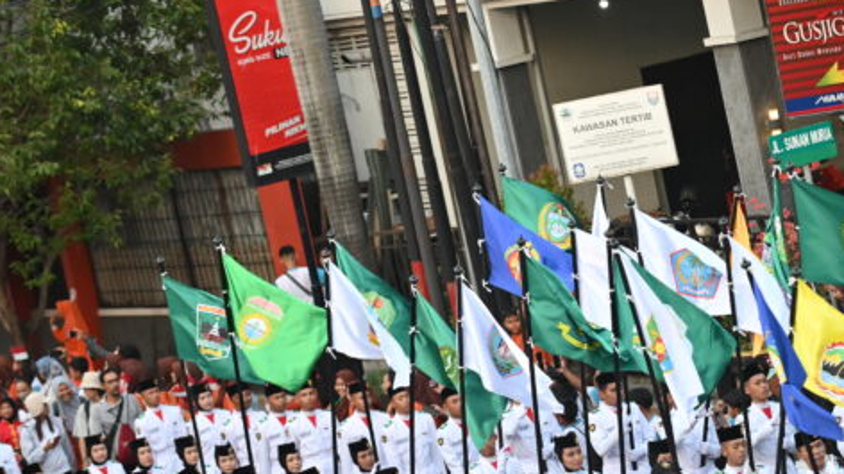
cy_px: 417
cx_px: 504
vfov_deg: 5.8
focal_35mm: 210
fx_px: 4698
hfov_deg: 10.3
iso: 1000
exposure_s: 1/800
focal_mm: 110
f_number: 2.8
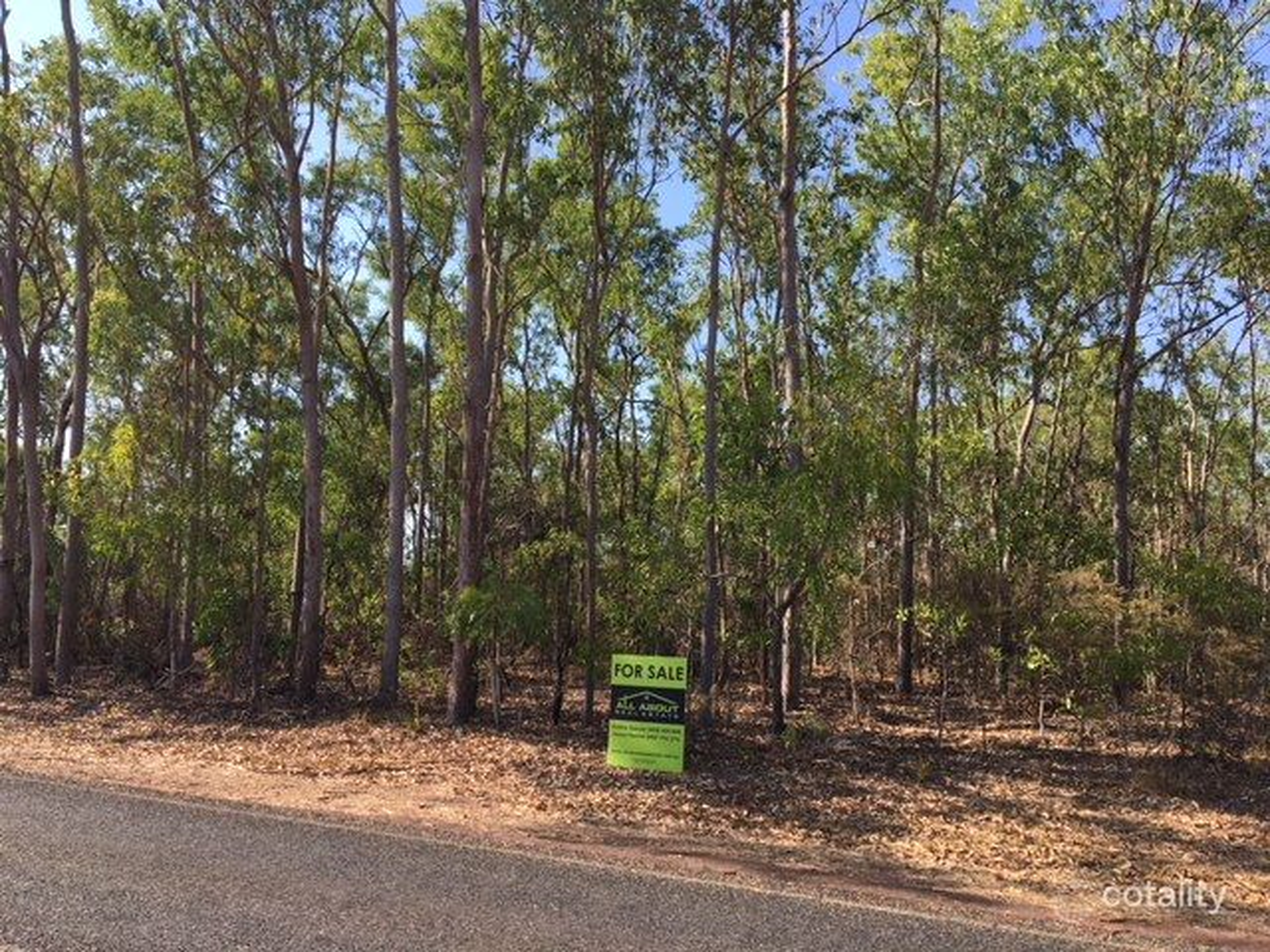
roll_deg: -0.8
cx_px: 635
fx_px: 1064
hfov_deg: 61.7
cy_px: 476
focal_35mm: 29
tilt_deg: +7.7
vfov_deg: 48.2
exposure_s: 1/718
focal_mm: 4.15
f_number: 2.2
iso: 25
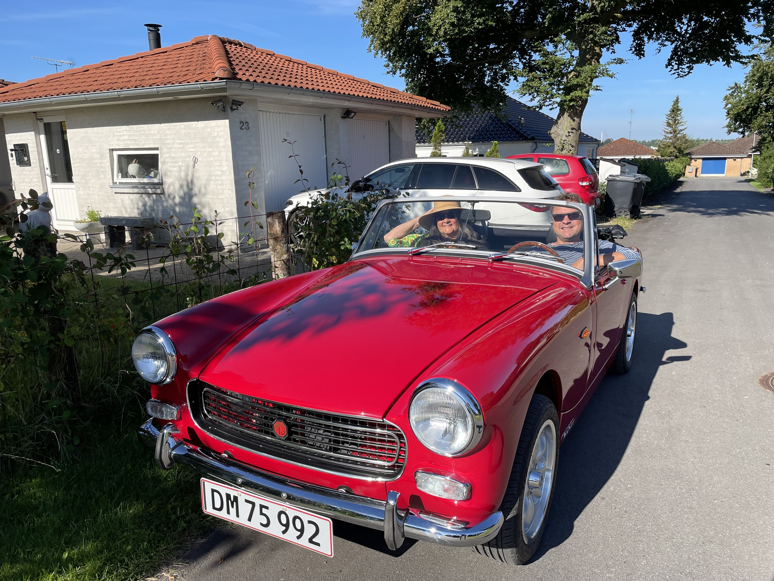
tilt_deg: -13.6
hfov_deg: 67.3
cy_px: 290
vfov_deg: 53.1
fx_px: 581
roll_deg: +1.6
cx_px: 387
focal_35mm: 26
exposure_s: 1/2174
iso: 32
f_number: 1.6
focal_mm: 4.2
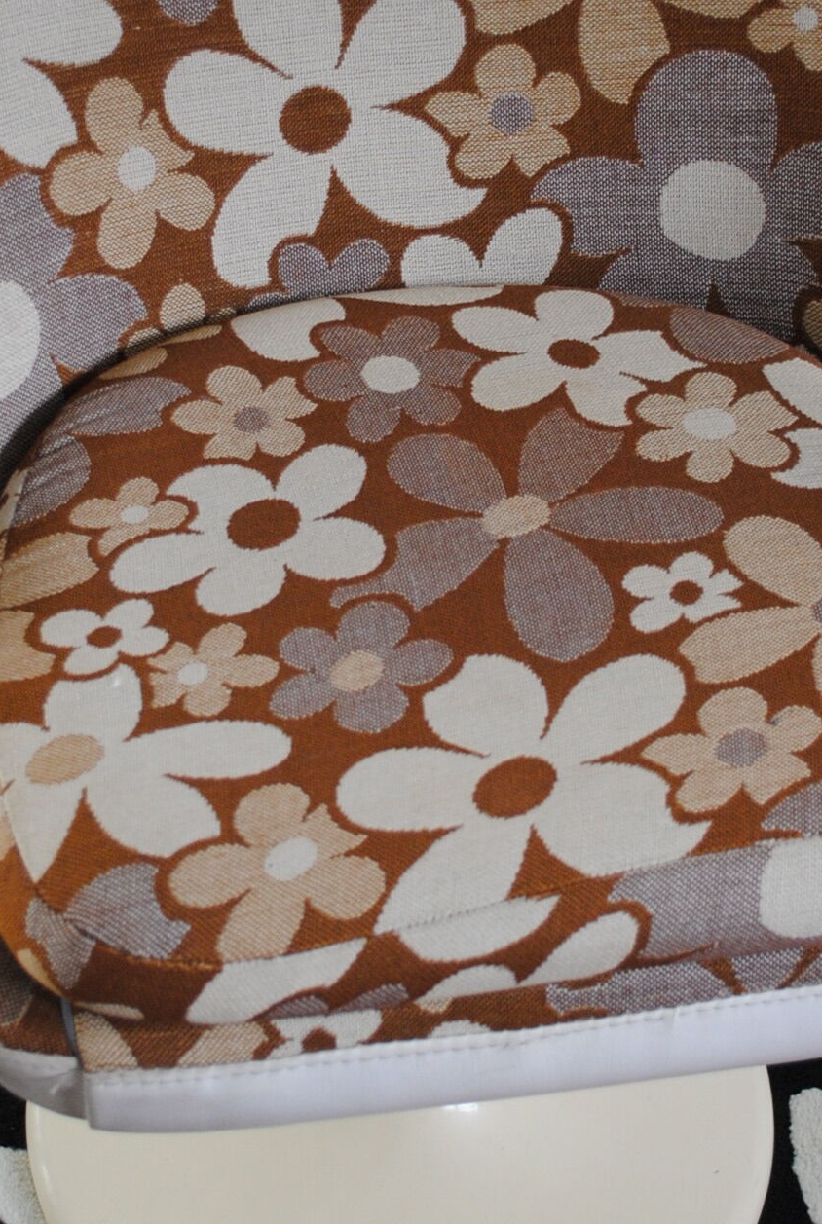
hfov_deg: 18.0
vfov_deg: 26.6
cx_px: 428
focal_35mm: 76
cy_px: 573
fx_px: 2590
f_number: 4
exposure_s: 1/30
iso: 400
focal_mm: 22
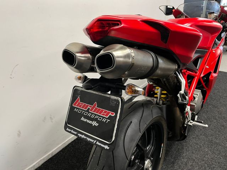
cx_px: 114
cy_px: 85
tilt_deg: -23.1
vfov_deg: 53.1
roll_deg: +2.6
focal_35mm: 26
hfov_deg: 67.3
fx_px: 170
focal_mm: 5.1
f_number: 1.6
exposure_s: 1/50
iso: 125
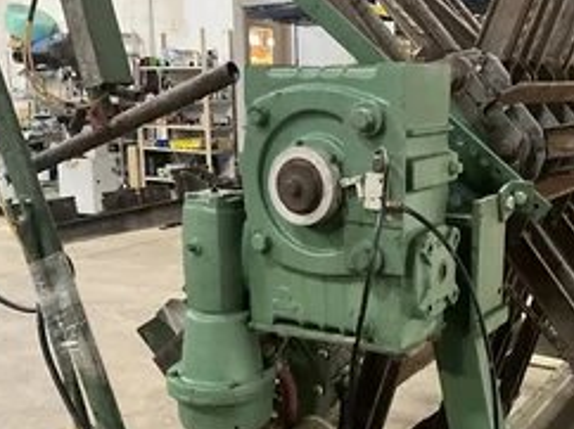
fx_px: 795
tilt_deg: -13.1
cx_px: 368
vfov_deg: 30.1
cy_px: 261
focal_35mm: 48
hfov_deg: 39.4
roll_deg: -0.9
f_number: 1.8
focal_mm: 3
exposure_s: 1/30
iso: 500
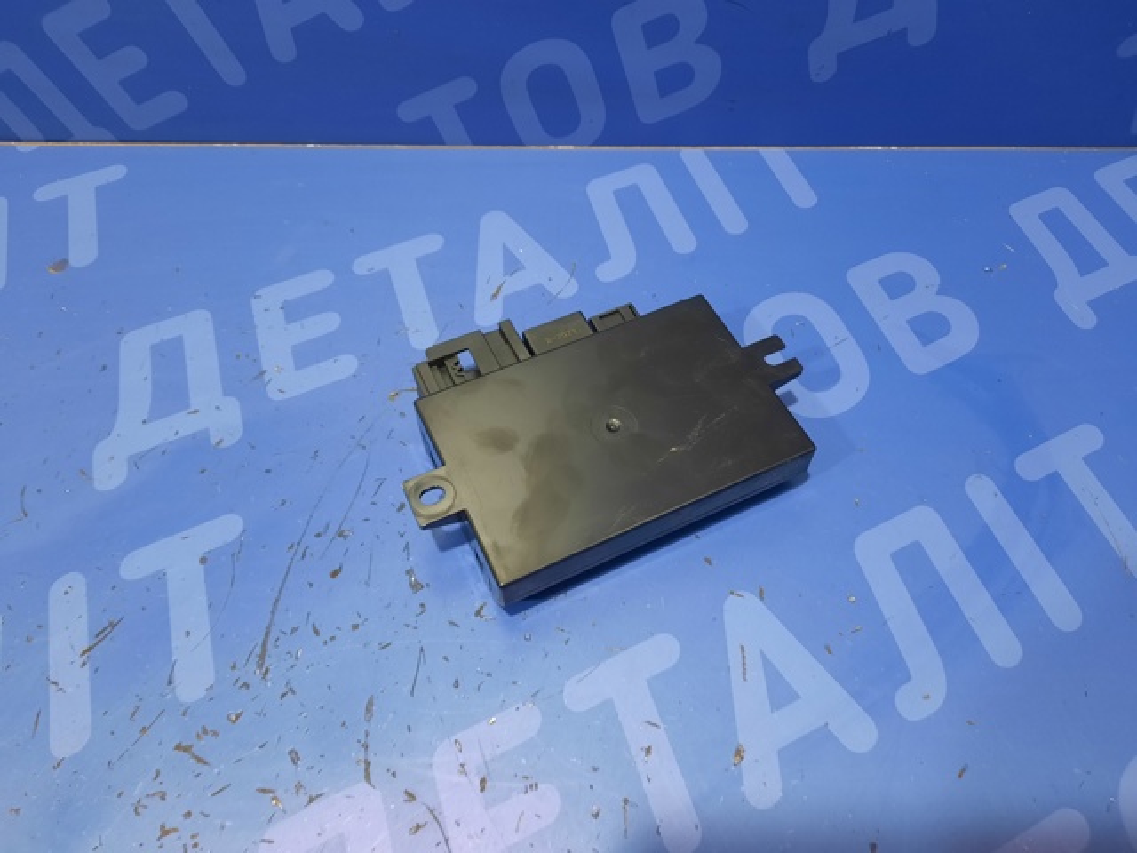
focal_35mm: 25
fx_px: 821
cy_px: 426
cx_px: 568
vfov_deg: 54.9
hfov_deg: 69.4
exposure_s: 1/30
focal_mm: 4.6
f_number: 2
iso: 320
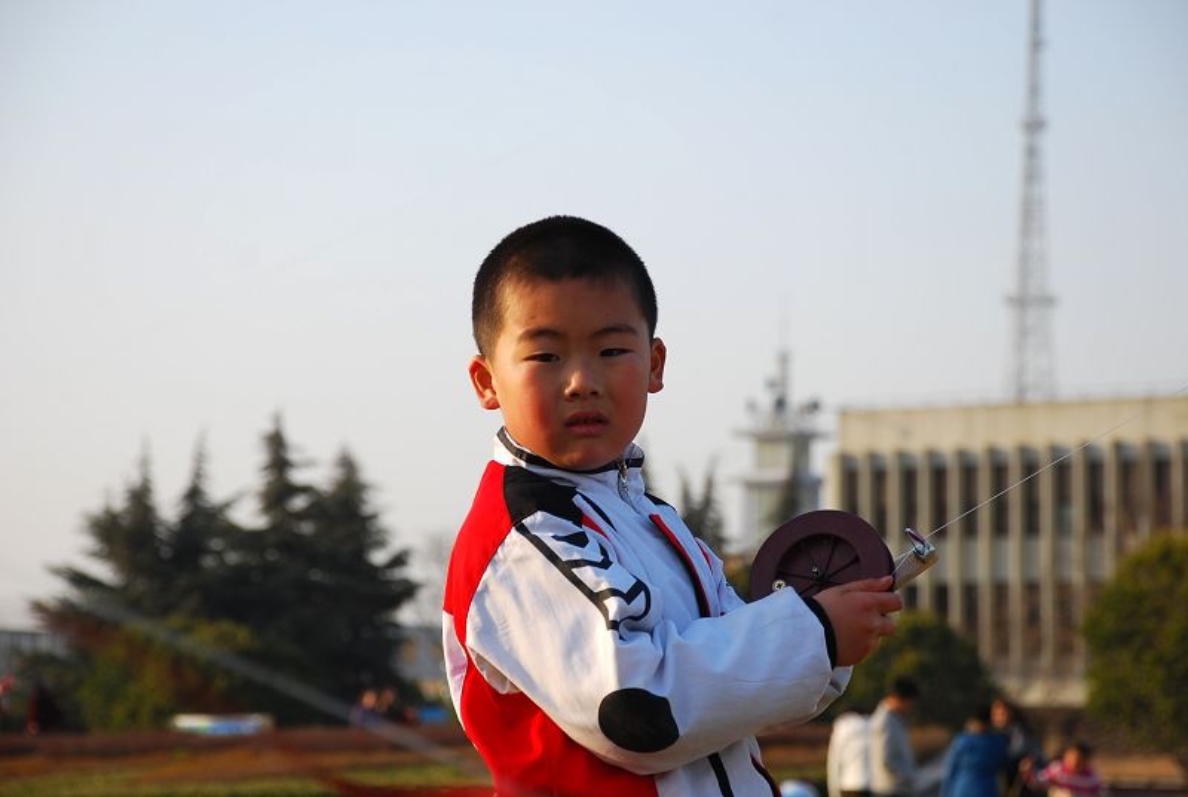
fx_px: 4216
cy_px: 398
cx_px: 594
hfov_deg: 16.0
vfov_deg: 10.8
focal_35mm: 128
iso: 100
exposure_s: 1/160
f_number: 5.6
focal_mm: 85
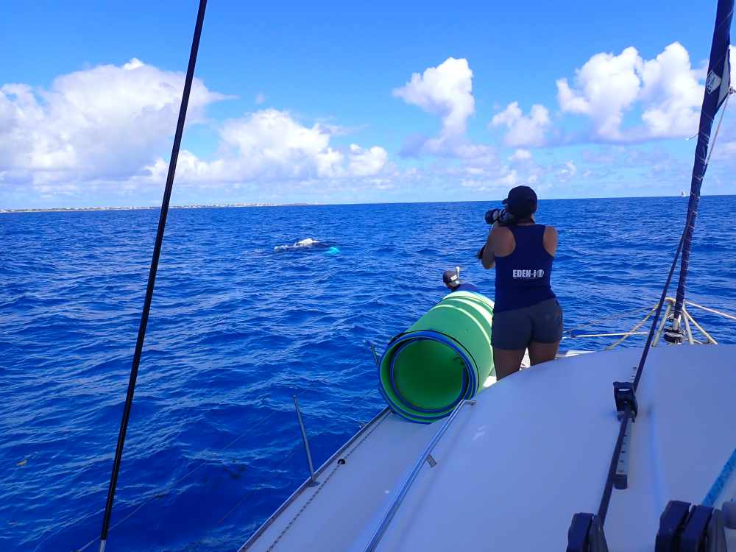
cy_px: 276
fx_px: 532
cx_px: 368
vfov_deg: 54.9
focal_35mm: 25
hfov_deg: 69.4
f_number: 8
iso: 100
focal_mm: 4.5
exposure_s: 1/200
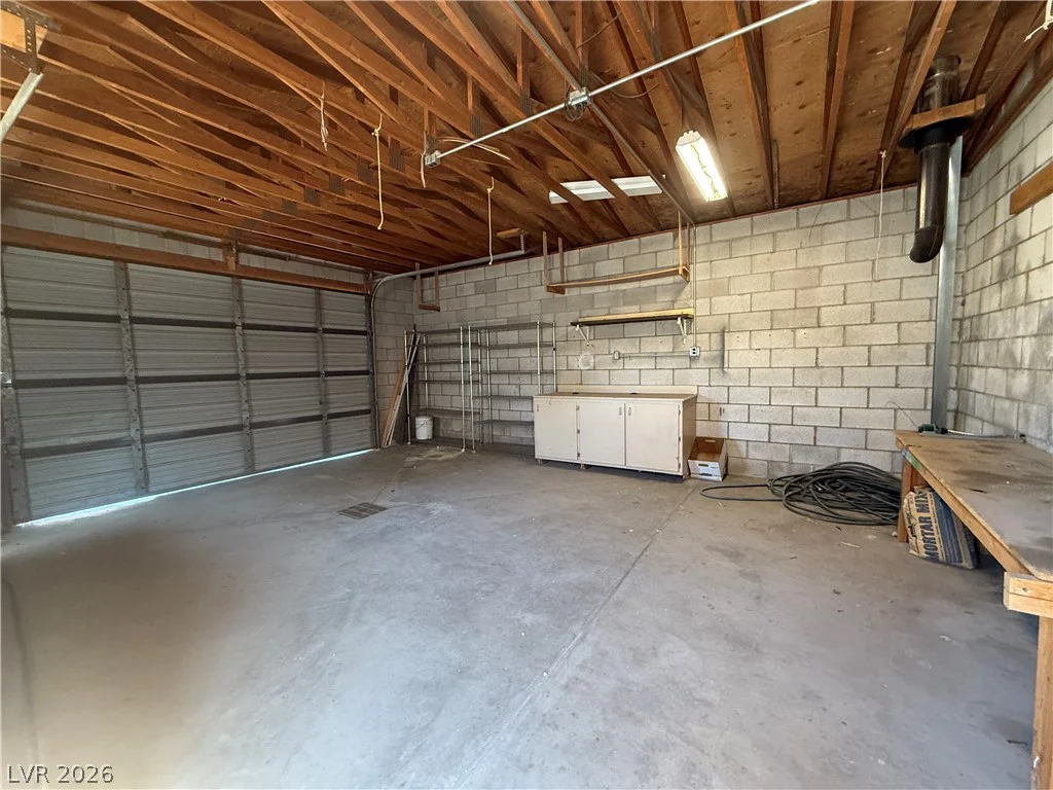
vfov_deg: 85.7
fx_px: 426
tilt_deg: -3.9
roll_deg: +0.5
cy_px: 395
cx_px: 526
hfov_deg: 102.1
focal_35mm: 14
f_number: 2.2
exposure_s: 1/60
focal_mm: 2.22
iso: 400
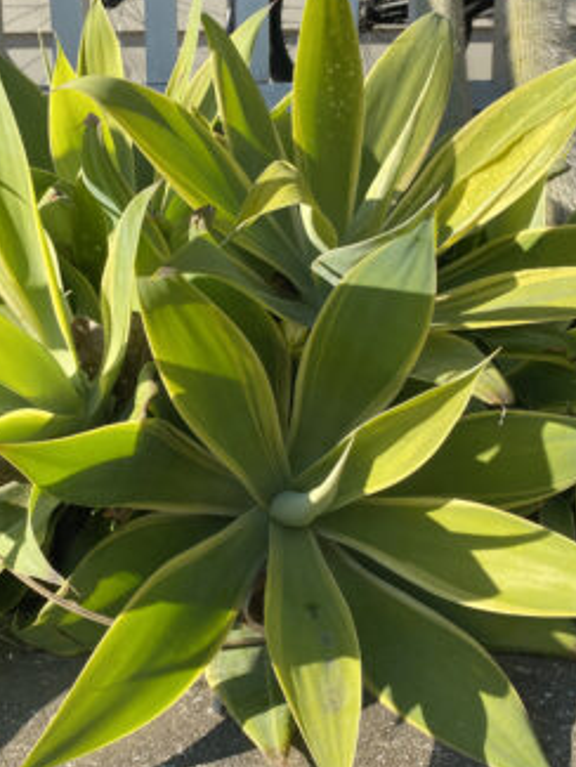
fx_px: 887
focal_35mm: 40
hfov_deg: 35.8
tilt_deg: -12.6
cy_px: 350
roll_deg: +0.4
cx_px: 212
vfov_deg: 46.7
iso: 32
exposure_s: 1/919
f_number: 1.8
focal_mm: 4.25
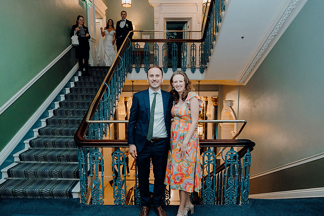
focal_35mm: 24
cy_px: 108
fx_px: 216
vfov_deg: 53.2
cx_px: 162
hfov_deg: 73.7
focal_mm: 24
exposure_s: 1/160
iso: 2500
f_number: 3.5
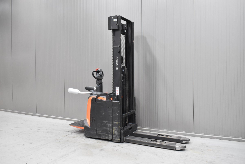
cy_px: 82
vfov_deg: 43.6
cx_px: 122
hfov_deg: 61.9
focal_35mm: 30
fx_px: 204
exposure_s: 1/25
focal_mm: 20
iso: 1600
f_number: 5
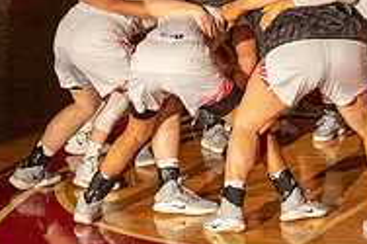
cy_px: -103
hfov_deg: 5.9
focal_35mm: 347
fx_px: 3534
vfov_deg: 3.9
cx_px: 265
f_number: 2.8
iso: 5000
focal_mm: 96
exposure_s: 1/500
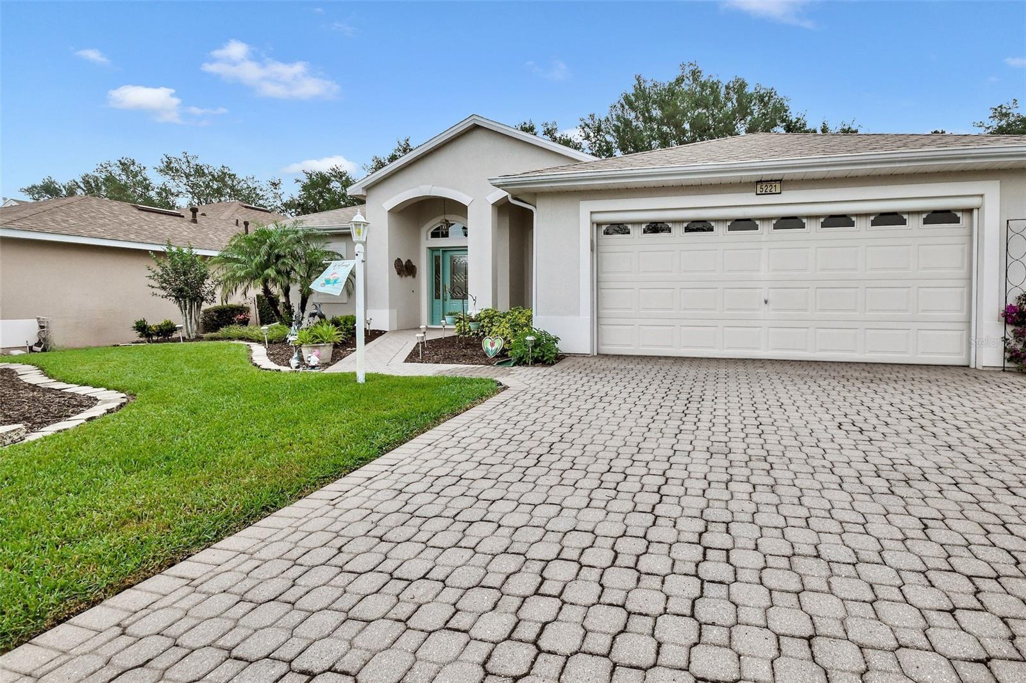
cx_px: 513
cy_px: 342
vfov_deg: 77.3
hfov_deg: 100.4
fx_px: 427
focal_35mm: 15
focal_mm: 10
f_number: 11
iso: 640
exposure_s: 1/200
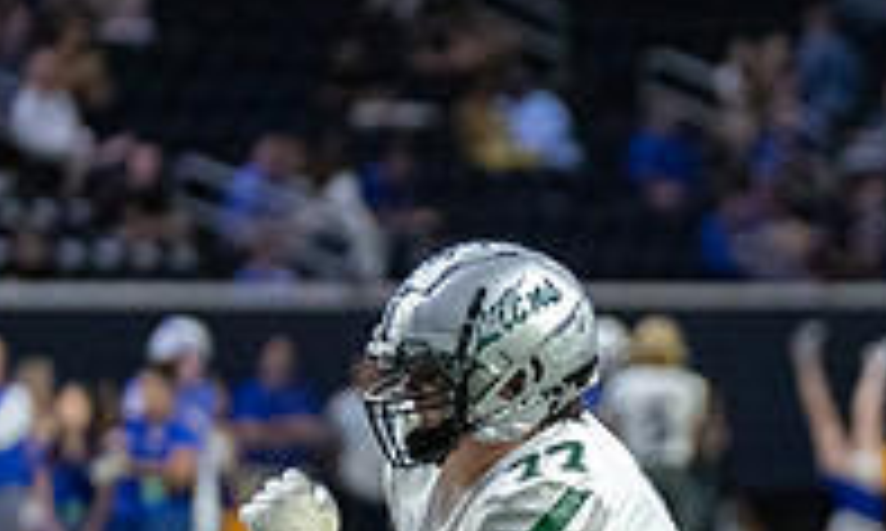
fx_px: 13366
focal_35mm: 560
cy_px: 703
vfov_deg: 2.3
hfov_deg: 3.8
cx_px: 906
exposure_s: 1/1250
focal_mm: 148
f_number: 2.8
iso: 5000
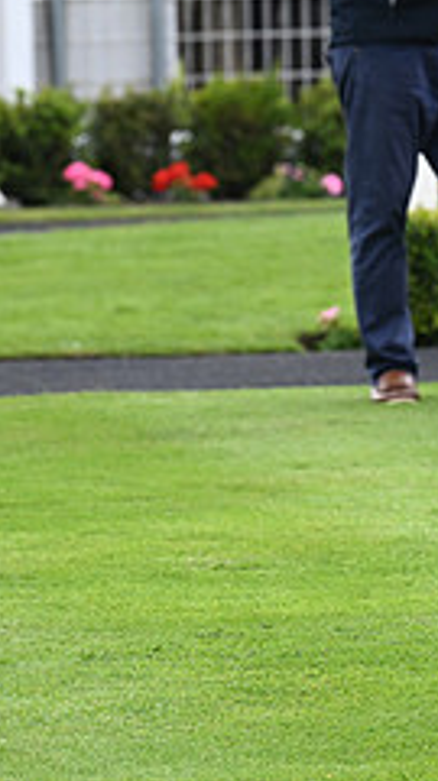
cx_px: 905
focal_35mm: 505
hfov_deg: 2.4
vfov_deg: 4.3
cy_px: 160
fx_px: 10460
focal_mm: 200
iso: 500
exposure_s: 1/400
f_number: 5.6
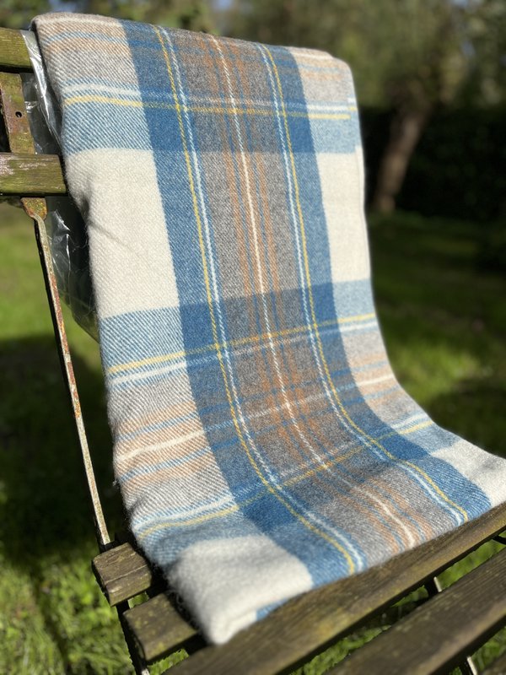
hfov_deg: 53.1
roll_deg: -1.6
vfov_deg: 67.3
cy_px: 338
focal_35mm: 26
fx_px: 507
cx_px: 253
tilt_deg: -19.4
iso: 50
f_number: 1.6
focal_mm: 5.1
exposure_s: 1/2463
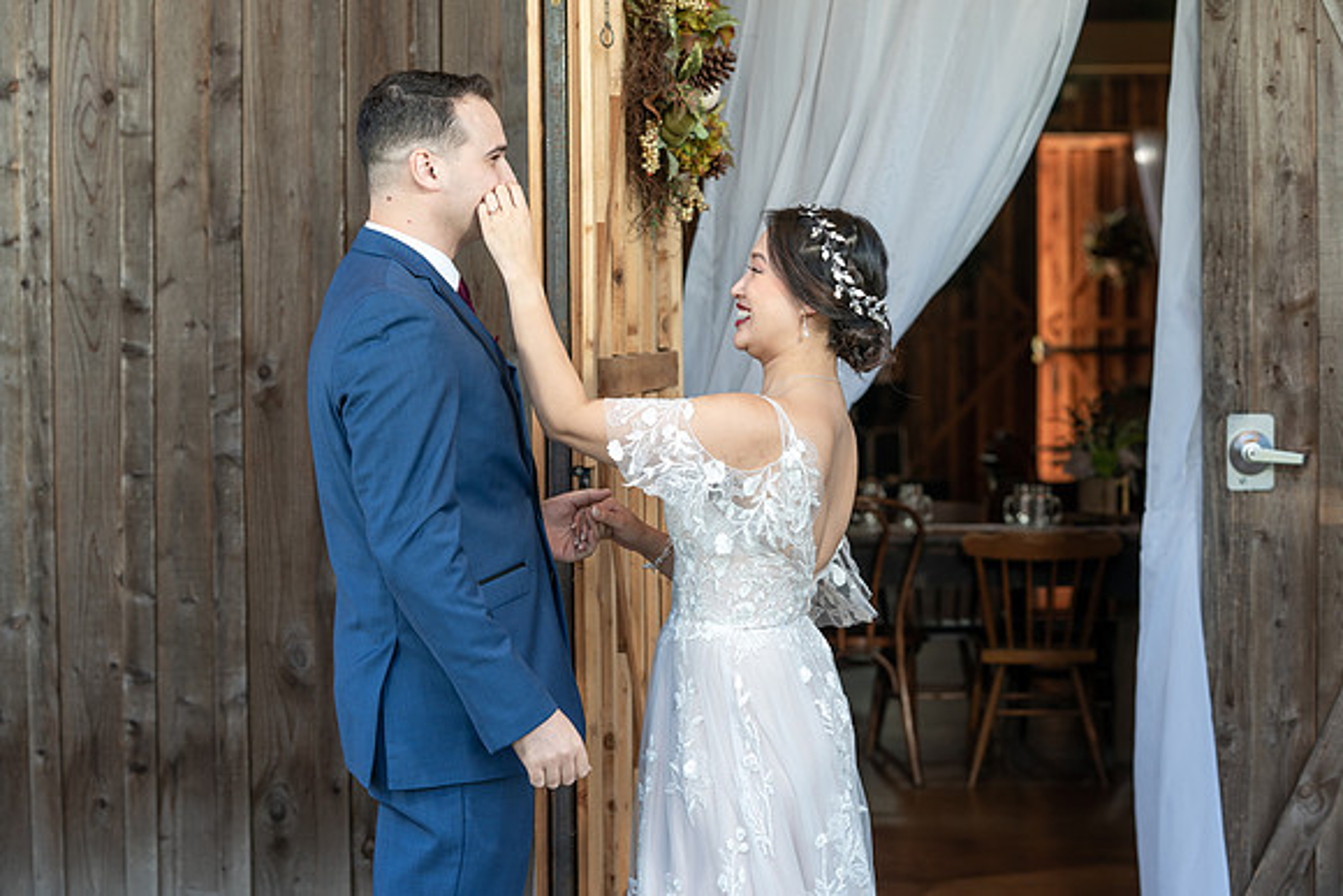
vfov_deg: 17.0
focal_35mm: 80
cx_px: 672
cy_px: 448
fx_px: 2992
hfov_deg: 25.3
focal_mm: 78
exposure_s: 1/200
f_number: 4
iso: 250
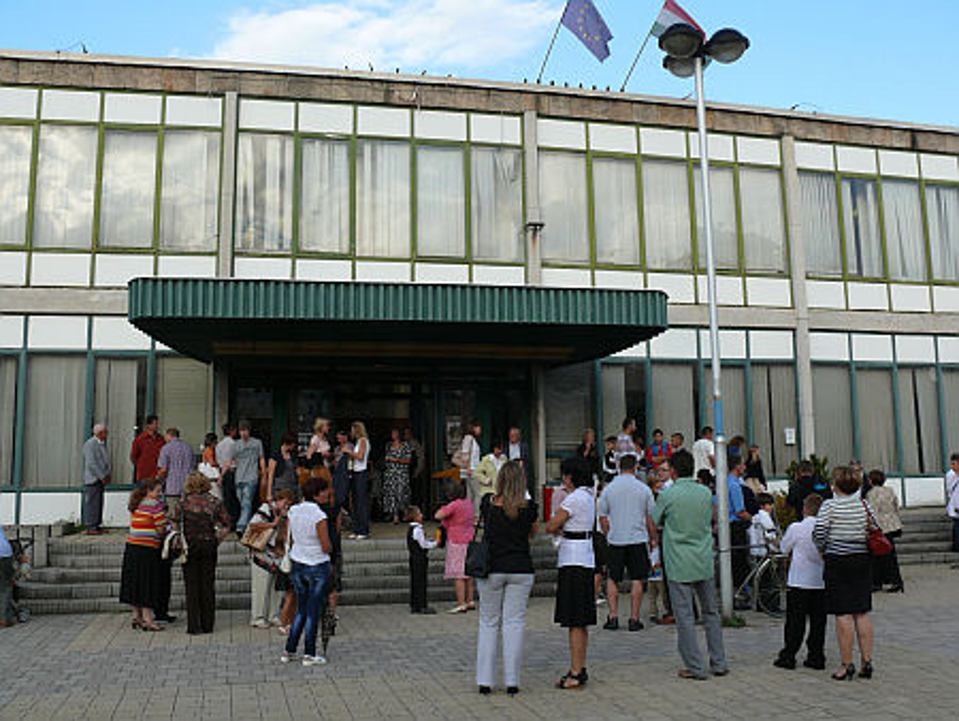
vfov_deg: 40.7
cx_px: 480
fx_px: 970
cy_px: 360
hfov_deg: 52.6
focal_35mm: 35
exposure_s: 1/200
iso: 100
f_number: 5.6
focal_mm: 7.4
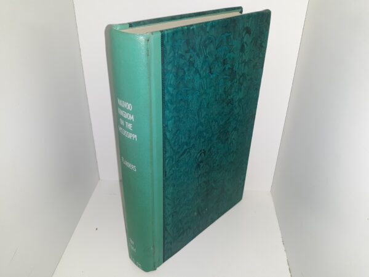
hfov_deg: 63.4
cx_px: 184
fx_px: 298
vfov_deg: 49.7
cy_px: 138
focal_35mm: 28
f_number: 1.7
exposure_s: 1/120
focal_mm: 3.7
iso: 50
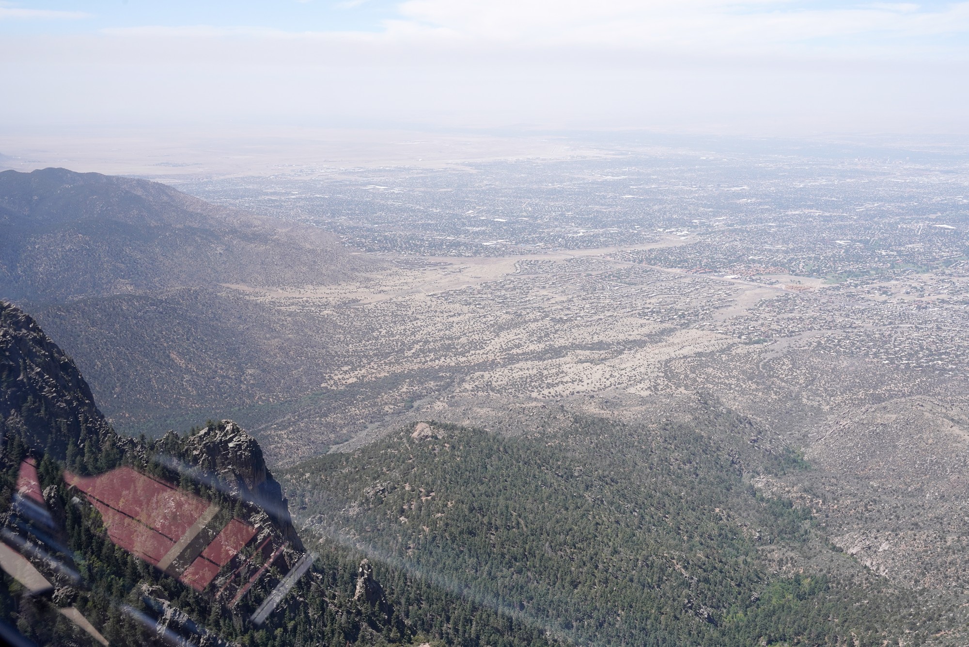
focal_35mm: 41
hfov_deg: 47.4
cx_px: 484
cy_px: 324
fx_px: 1104
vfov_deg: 32.6
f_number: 13
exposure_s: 1/320
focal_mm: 41
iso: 640
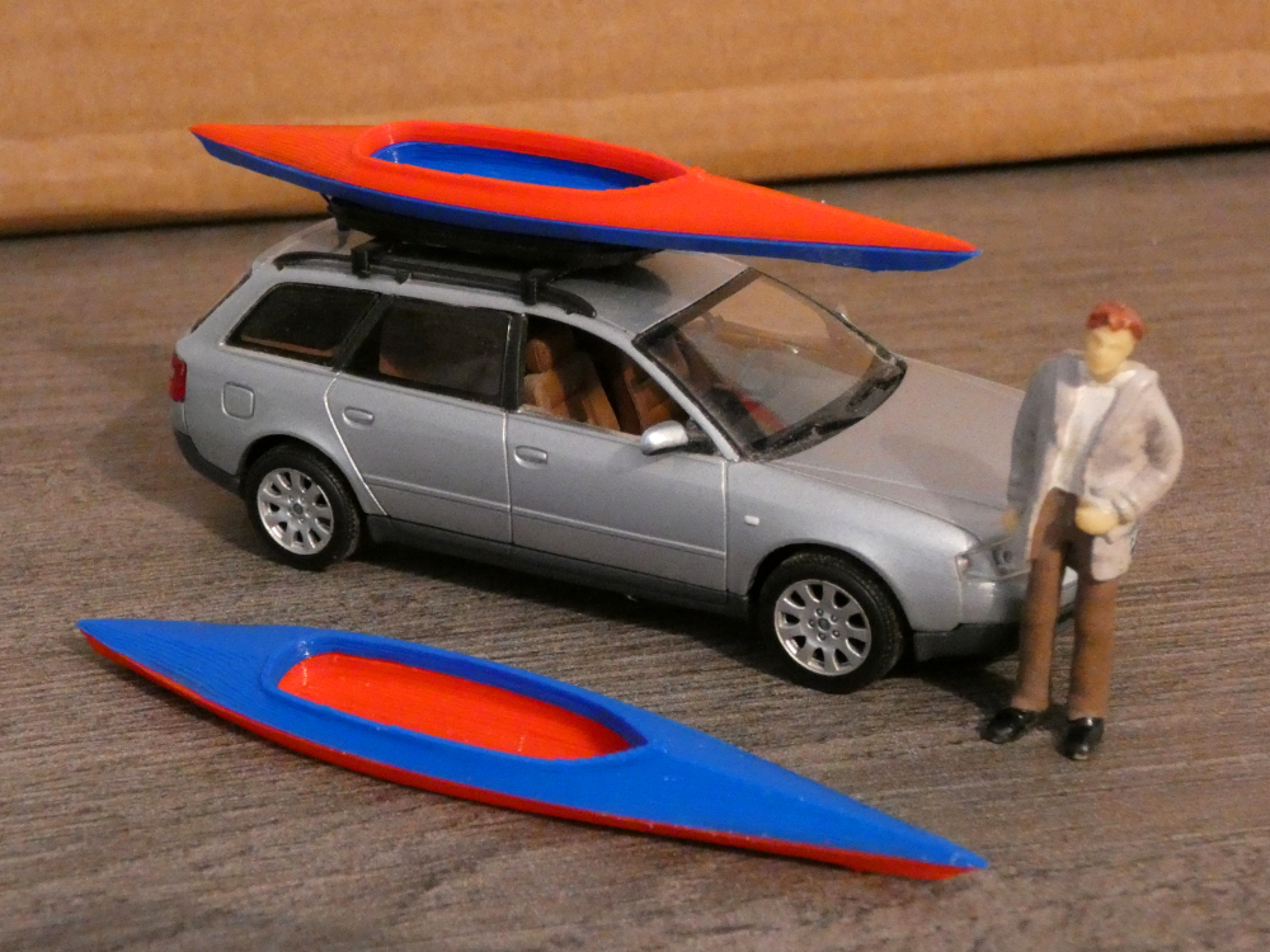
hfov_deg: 39.7
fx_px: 1761
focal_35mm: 48
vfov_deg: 30.3
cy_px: 476
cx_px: 635
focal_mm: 8.6
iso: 1600
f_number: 3.8
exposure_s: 1/10
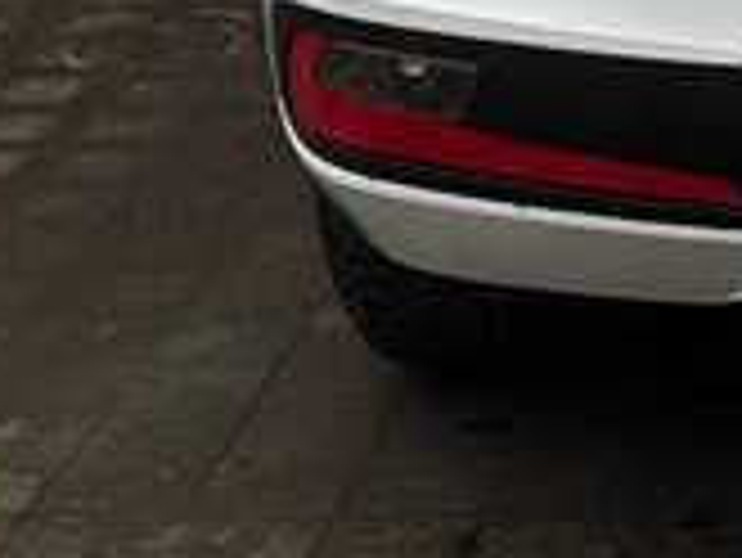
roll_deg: -0.4
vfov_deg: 5.5
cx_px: 1529
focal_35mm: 262
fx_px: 5620
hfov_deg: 7.2
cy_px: -767
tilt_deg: -10.0
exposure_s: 1/774
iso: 64
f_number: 1.78
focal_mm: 6.76
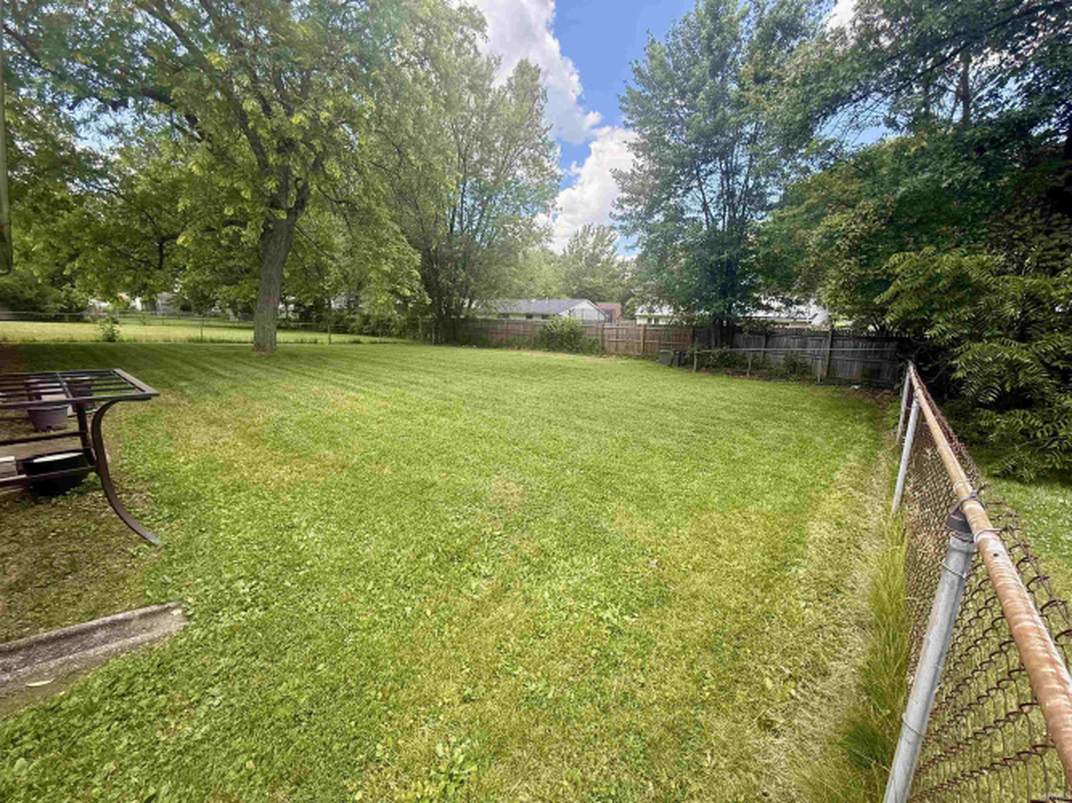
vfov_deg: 85.7
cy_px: 402
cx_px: 536
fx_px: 433
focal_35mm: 14
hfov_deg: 102.1
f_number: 2.2
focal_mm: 2.22
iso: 64
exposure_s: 1/403
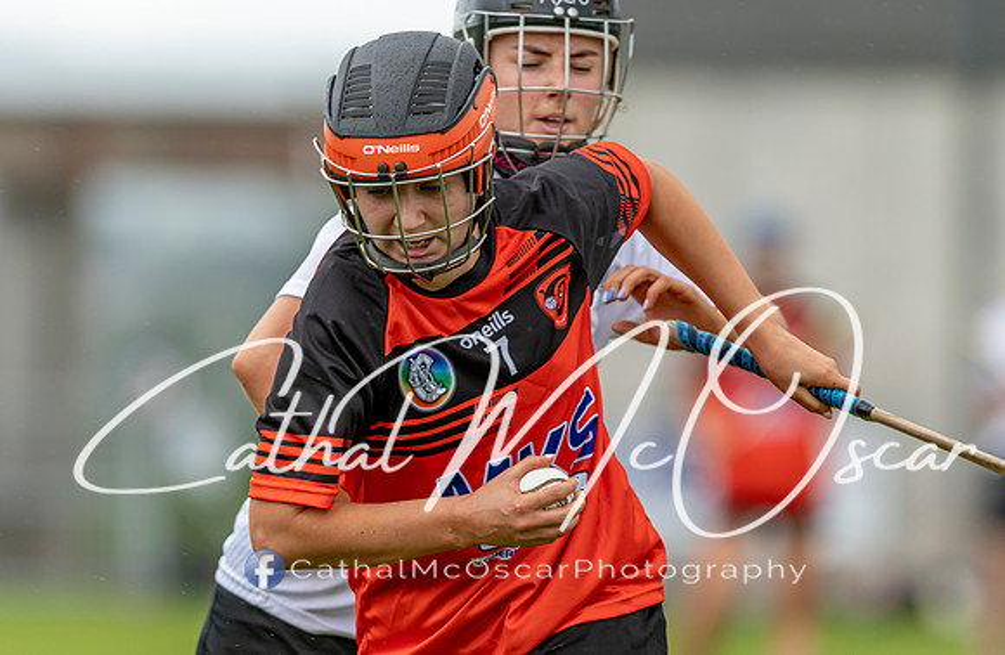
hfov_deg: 4.2
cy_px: 324
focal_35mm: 496
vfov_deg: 2.7
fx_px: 13748
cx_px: 537
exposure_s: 1/1000
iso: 200
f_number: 2.8
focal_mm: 300
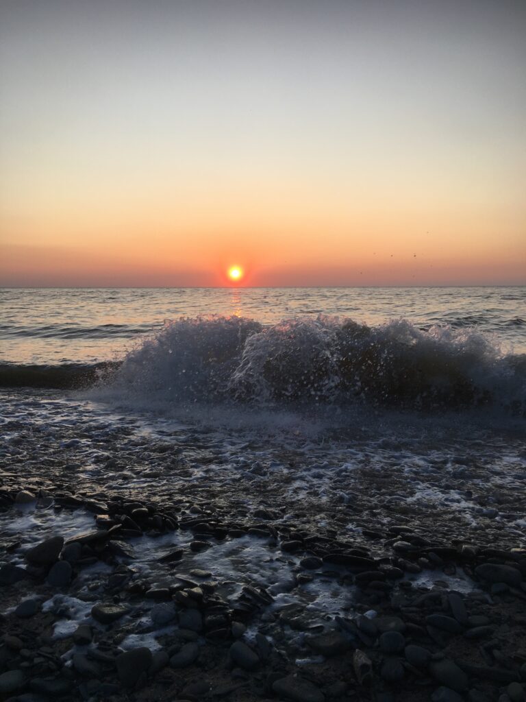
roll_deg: +0.9
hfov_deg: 48.2
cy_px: 351
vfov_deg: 61.7
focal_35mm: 29
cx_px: 263
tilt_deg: -9.4
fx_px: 588
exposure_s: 1/466
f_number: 2.2
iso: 25
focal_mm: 4.15
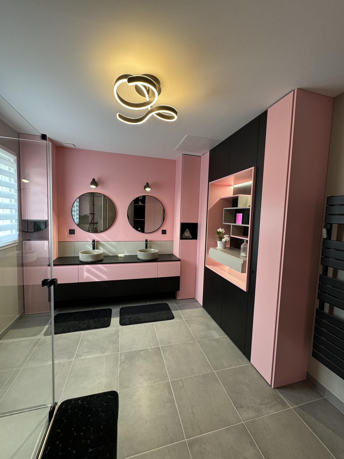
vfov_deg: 102.1
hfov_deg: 85.7
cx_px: 172
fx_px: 186
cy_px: 230
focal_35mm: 14
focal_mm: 2.22
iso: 160
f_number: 2.2
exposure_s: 1/50
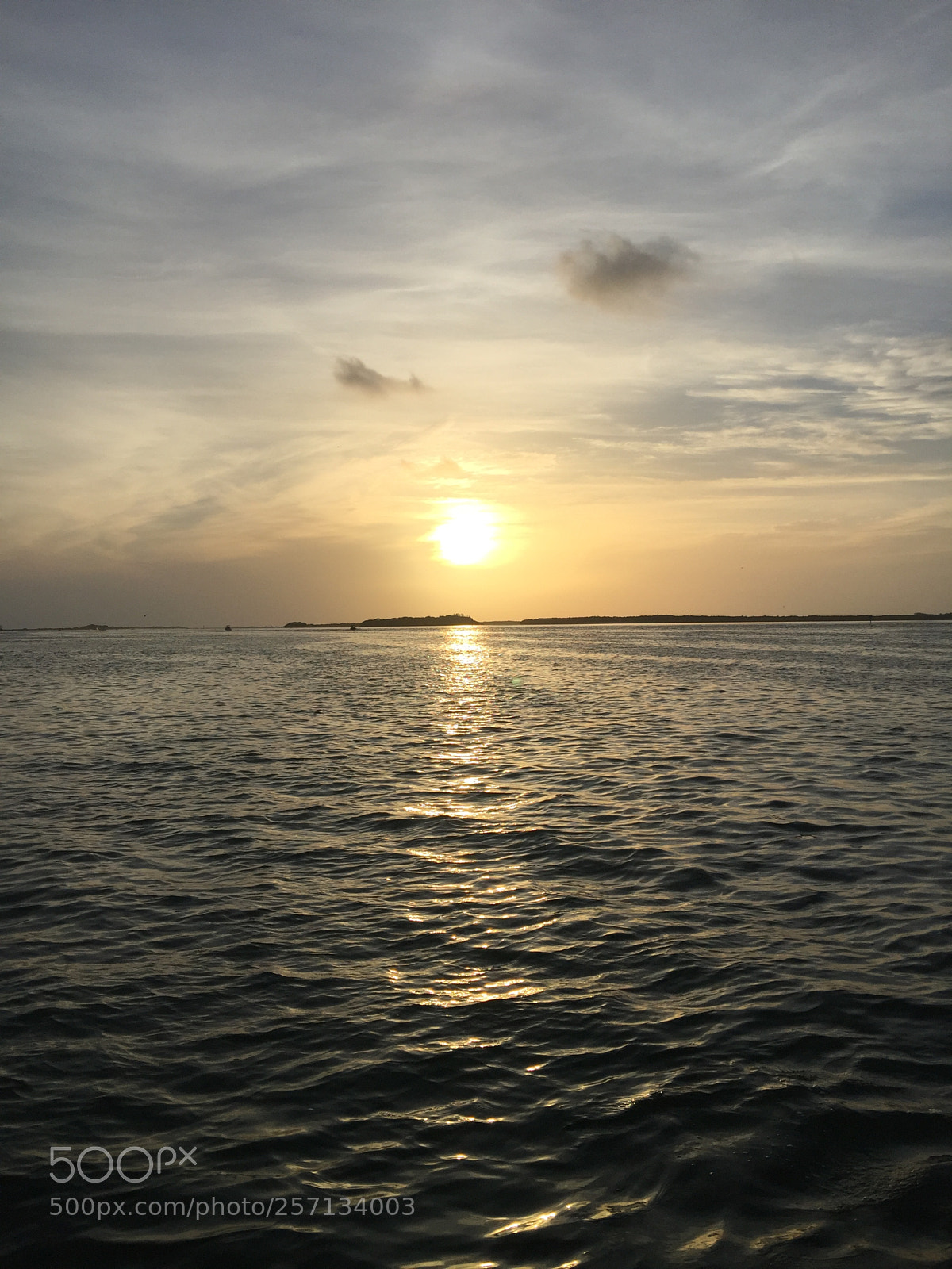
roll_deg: +1.1
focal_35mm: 29
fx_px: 1063
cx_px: 476
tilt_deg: +1.1
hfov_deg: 48.2
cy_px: 634
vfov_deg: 61.7
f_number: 2.2
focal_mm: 4.15
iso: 32
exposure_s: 1/3968
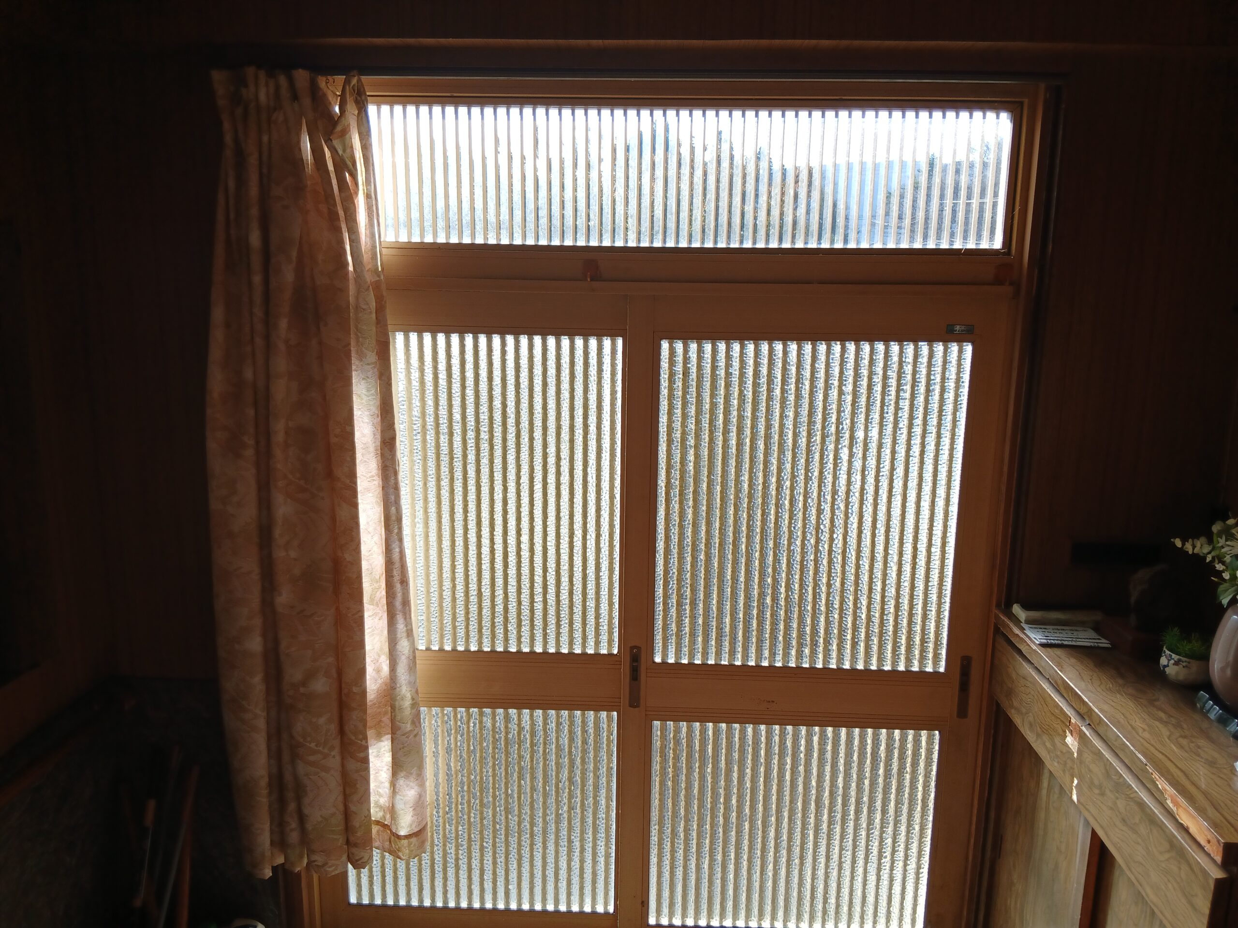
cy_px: 464
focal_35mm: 26
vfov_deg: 53.1
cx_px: 619
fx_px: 930
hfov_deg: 67.3
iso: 20
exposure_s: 1/106
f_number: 1.8
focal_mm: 3.86
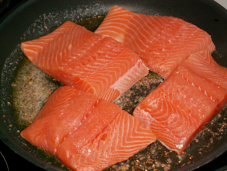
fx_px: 420
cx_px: 114
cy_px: 86
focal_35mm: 64
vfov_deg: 22.9
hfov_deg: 30.3
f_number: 3.2
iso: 160
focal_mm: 10.74
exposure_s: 1/40
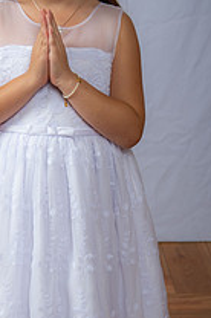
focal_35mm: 108
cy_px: 183
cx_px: 45
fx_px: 953
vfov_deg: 18.9
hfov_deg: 12.6
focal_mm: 50
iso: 250
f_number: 6.3
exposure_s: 1/200
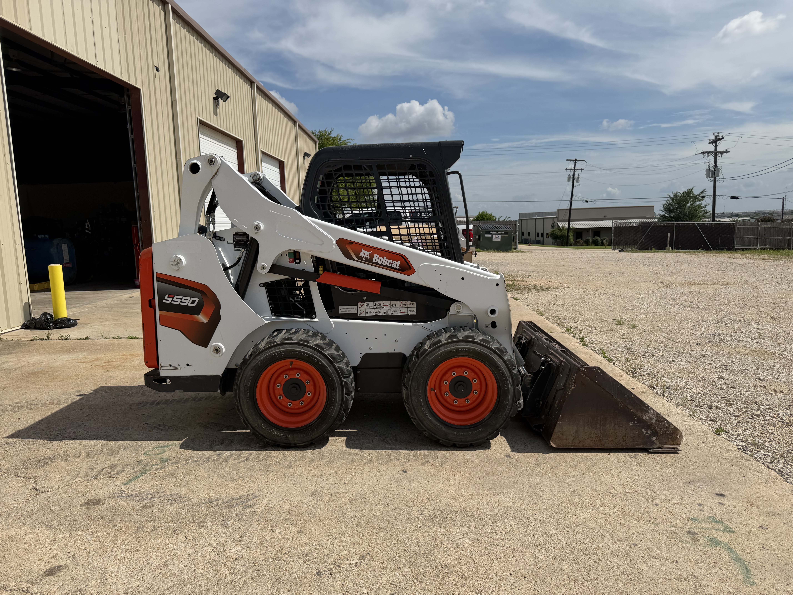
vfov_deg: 56.8
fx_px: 550
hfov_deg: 71.6
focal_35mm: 24
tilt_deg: -4.9
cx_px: 396
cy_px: 298
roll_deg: +2.2
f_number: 1.78
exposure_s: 1/10309
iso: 80
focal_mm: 6.76
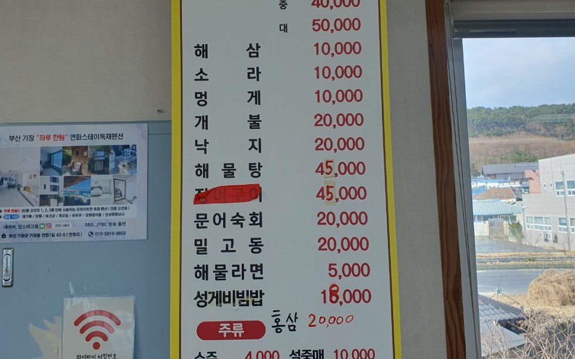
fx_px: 564
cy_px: 131
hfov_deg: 53.9
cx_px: 263
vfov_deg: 35.1
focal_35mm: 36
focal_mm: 4.32
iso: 50
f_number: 2.4
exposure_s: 1/357
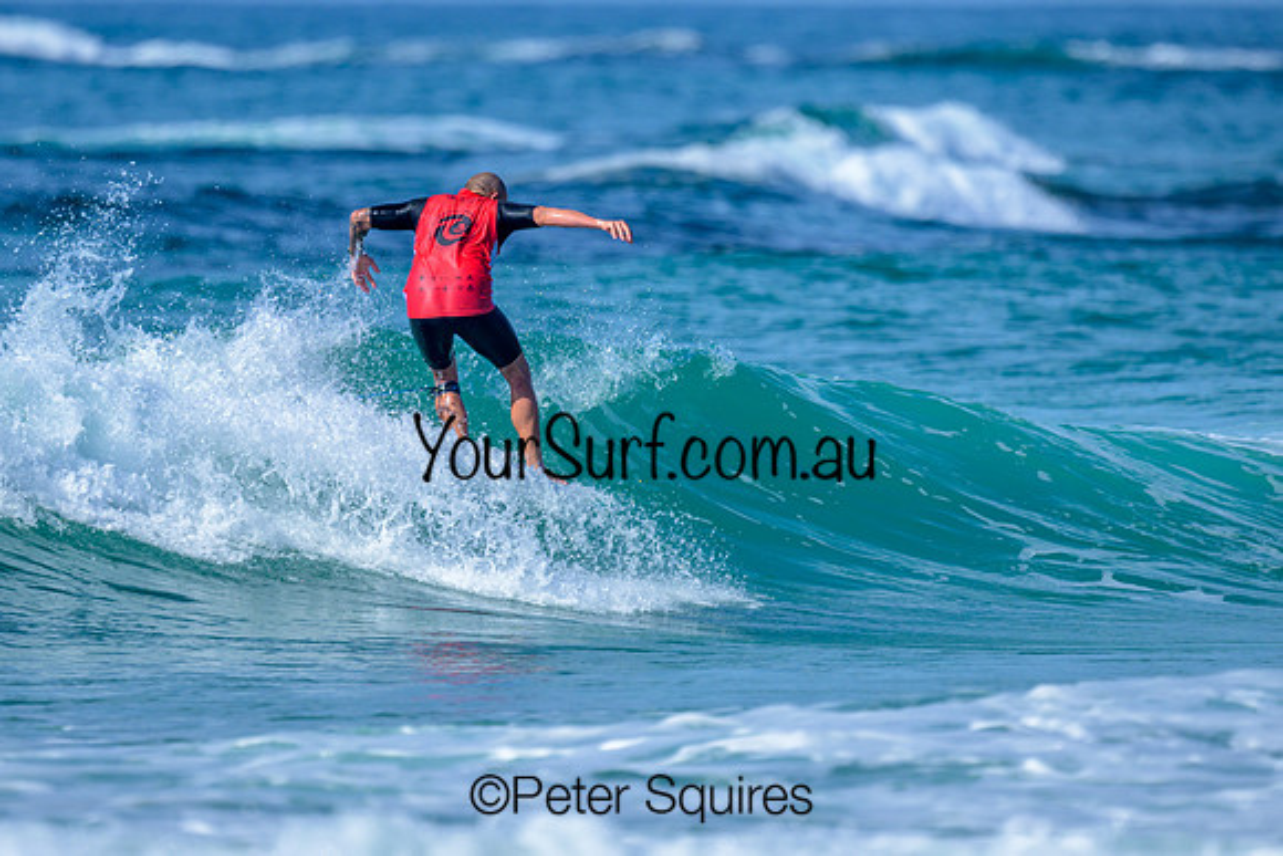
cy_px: 324
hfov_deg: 1.9
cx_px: 517
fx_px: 39209
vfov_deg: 1.3
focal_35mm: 1100
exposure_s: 1/2000
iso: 220
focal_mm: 800
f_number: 6.3
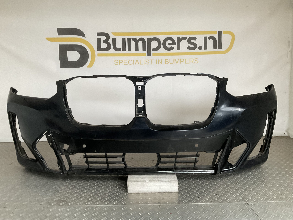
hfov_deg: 61.7
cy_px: 110
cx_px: 146
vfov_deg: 48.2
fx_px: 245
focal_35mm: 29
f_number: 1.8
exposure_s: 1/60
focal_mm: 3
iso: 250
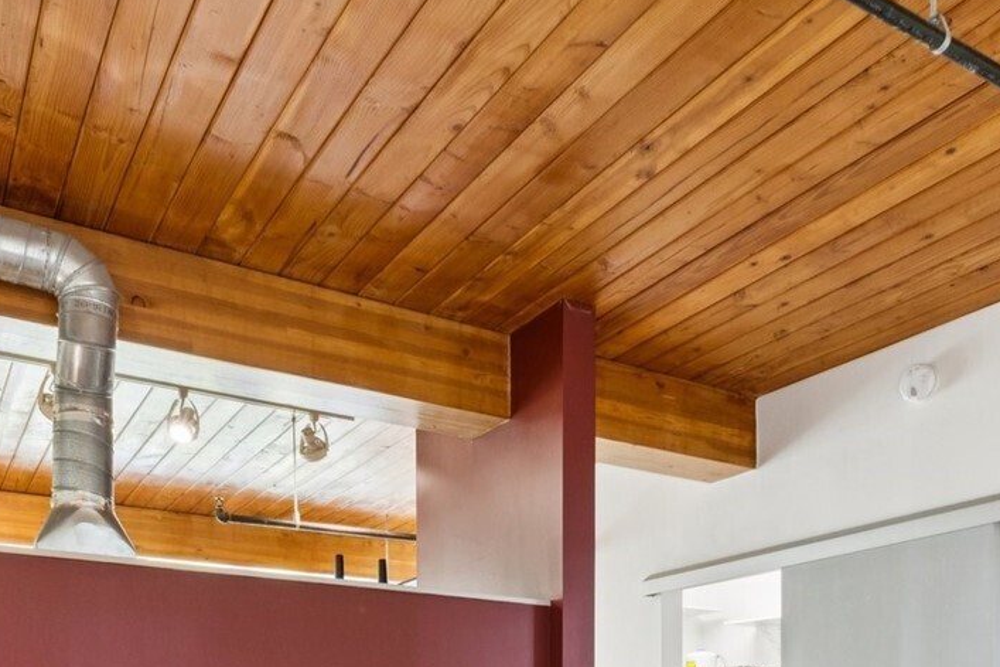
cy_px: 748
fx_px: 1000
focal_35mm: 36
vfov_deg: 32.1
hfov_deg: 53.1
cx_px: 503
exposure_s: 1/1.25
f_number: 9
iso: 250
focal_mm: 10
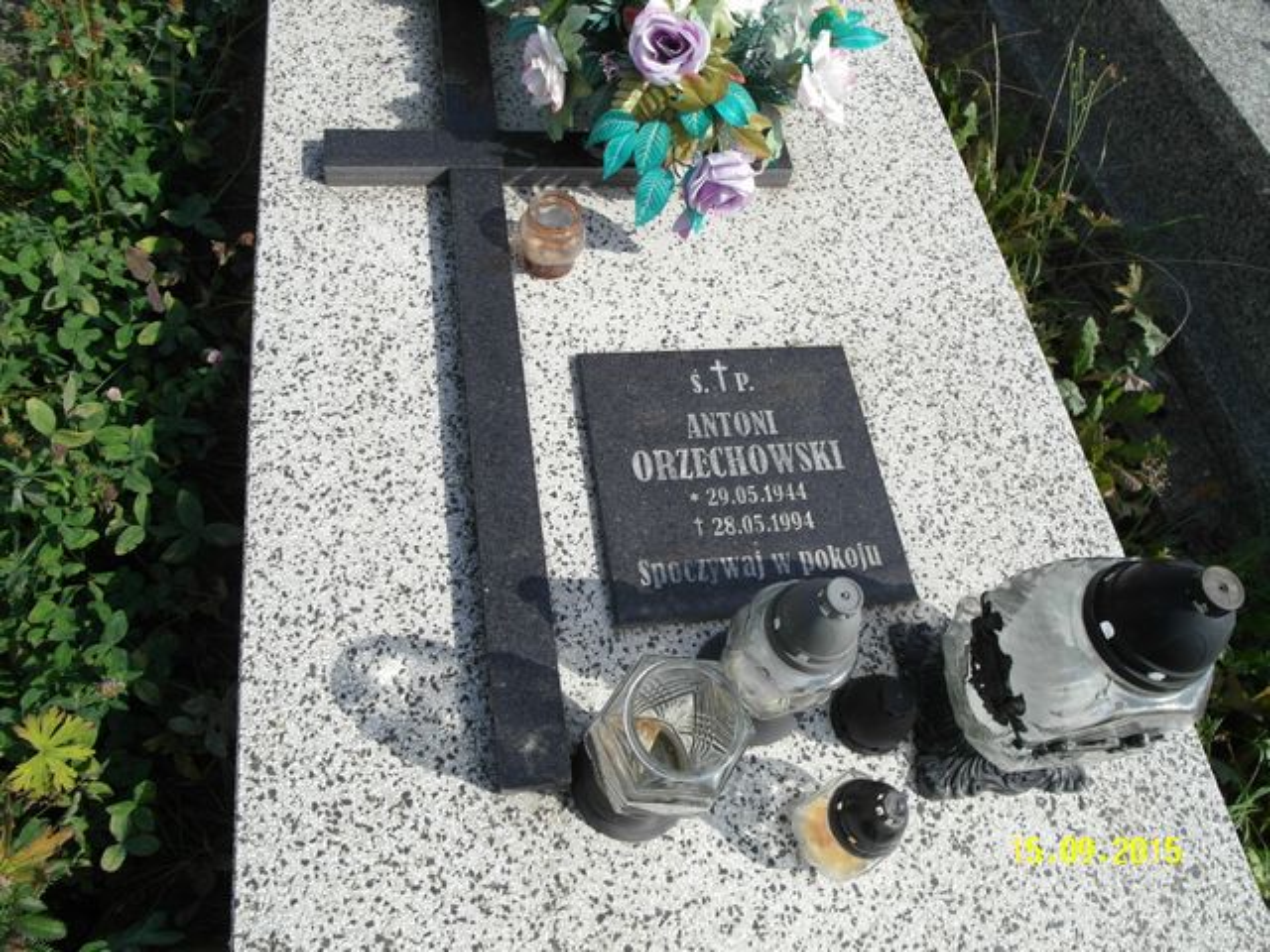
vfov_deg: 56.8
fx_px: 881
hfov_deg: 71.6
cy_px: 476
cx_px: 635
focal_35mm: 24
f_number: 4.4
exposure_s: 1/500
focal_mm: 5.2
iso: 80
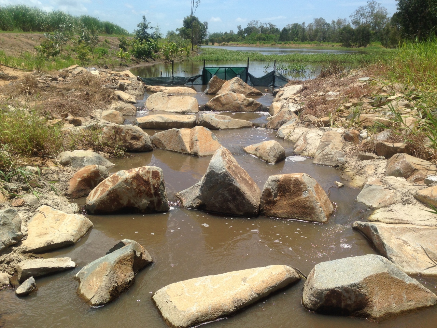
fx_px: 417
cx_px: 218
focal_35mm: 33
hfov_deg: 55.4
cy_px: 164
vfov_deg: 42.9
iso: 50
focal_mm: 4.12
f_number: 2.4
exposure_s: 1/2088
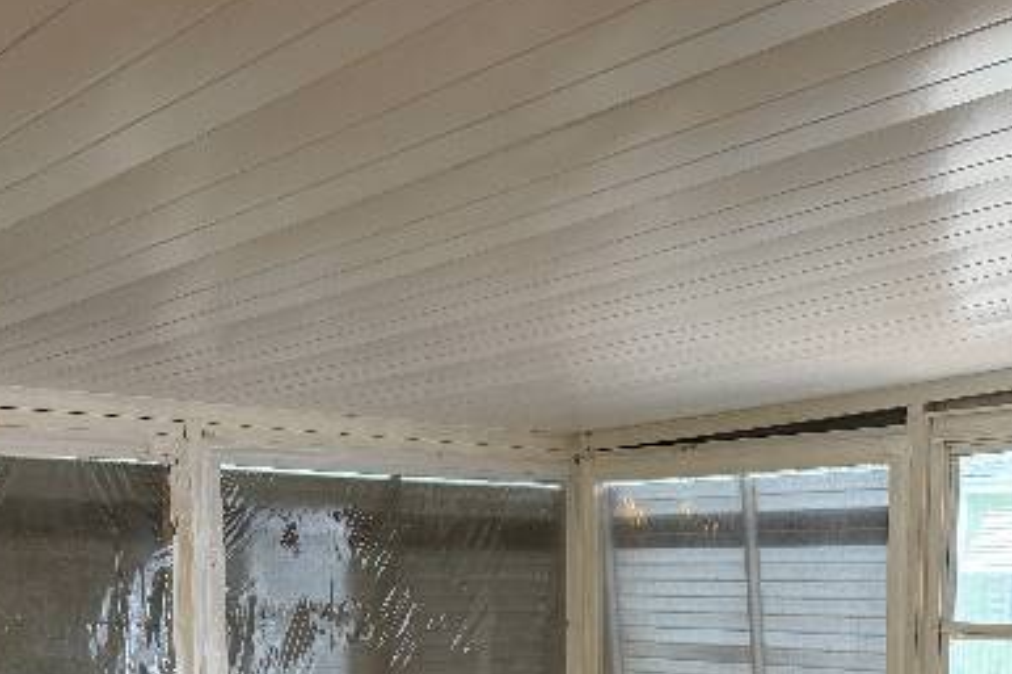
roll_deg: -0.2
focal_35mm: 55
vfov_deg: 23.2
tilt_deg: -7.6
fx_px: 1545
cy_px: 736
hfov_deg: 36.1
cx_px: 616
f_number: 1.78
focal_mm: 6.76
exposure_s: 1/60
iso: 250
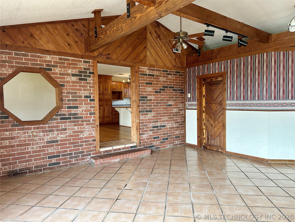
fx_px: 205
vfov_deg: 56.8
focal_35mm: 24
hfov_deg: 71.6
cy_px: 111
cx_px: 148
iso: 250
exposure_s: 1/104
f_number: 1.78
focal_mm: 6.86
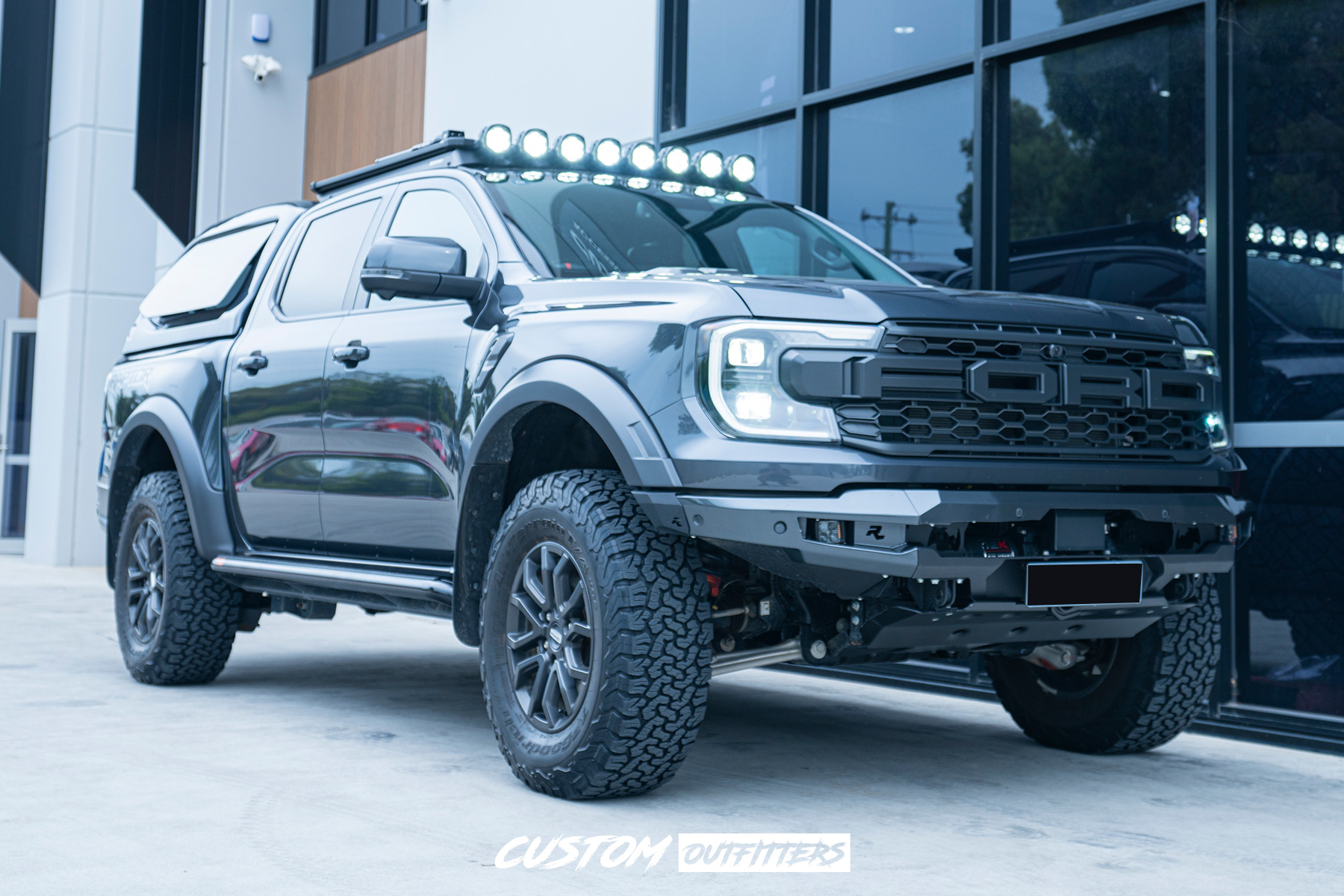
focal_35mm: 35
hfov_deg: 54.4
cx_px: 672
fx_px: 1307
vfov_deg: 37.9
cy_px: 448
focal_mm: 35
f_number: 4.5
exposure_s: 1/80
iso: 100
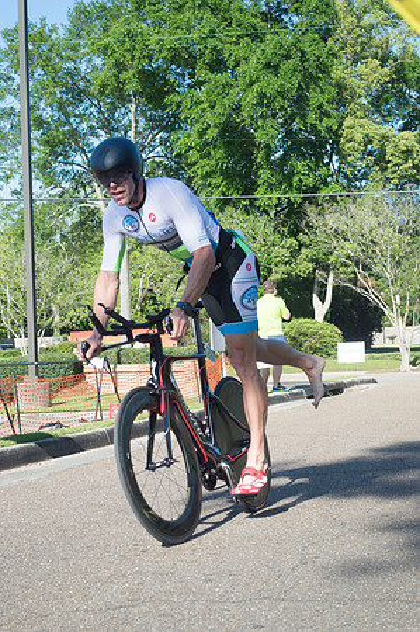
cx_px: 210
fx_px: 1210
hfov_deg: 19.7
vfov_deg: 29.3
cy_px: 316
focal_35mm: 69
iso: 400
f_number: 6.3
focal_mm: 46
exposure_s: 1/1600
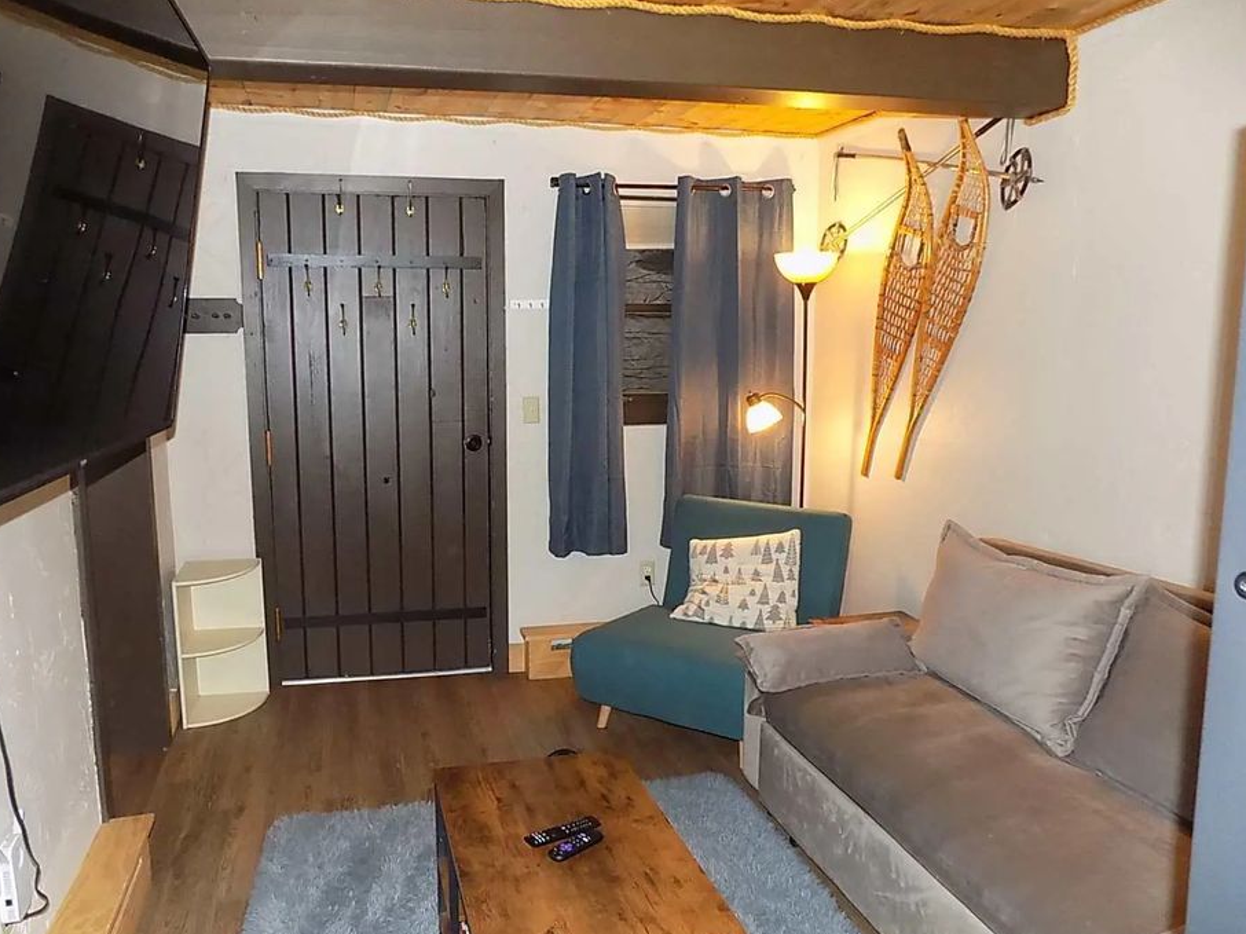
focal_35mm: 26
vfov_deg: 53.0
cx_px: 553
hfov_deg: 67.1
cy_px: 503
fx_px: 936
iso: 360
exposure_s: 1/30
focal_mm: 4
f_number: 3.1
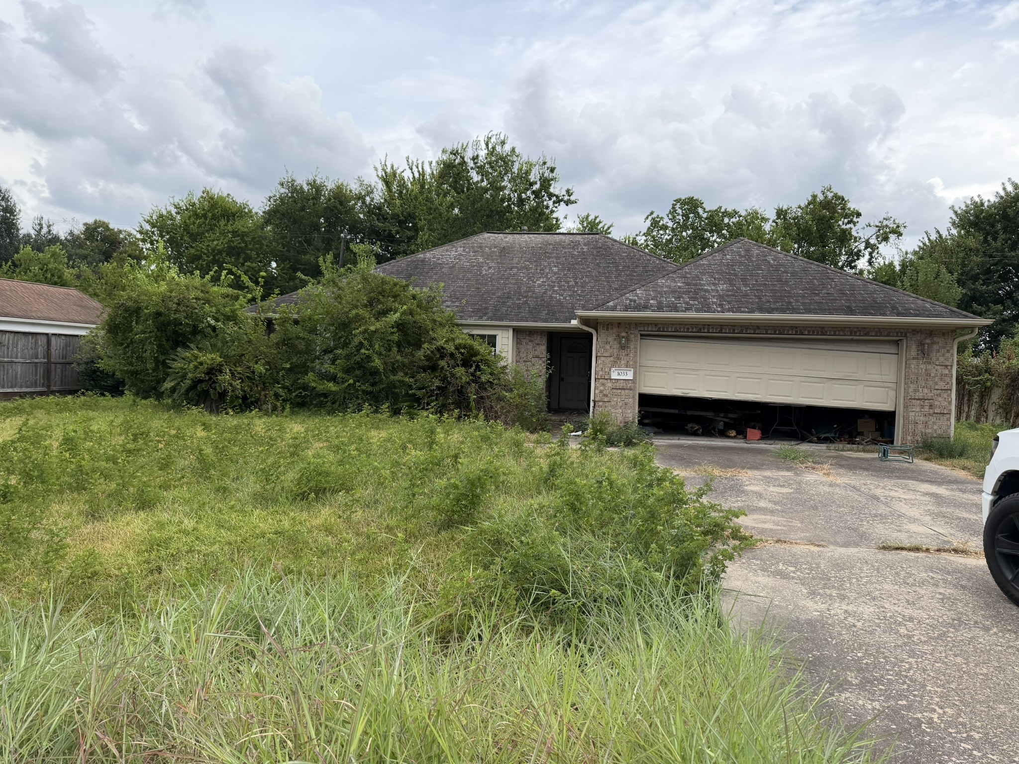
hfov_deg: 71.6
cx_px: 510
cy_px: 382
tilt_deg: -2.8
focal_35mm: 24
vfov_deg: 56.8
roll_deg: -0.8
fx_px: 706
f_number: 1.78
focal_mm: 6.76
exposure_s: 1/2801
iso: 100
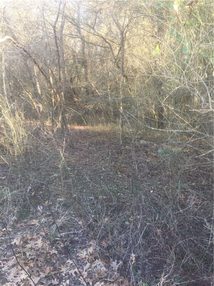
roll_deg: -2.4
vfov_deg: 61.7
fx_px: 239
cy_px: 143
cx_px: 107
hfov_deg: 48.2
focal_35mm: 29
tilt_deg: -13.2
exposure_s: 1/60
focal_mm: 4.15
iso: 40
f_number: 2.2
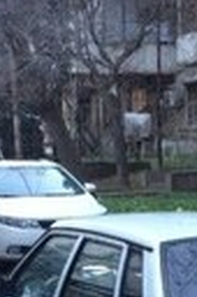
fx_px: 963
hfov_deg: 11.5
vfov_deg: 16.1
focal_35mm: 117
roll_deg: +1.6
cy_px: 439
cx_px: 232
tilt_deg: -17.8
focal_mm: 4.15
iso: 320
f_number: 2.2
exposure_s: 1/33
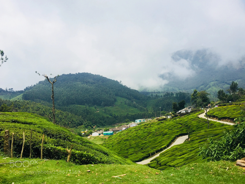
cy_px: 92
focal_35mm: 29
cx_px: 122
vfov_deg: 48.2
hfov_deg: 61.7
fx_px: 205
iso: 32
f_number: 2.2
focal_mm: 4.15
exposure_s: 1/3597
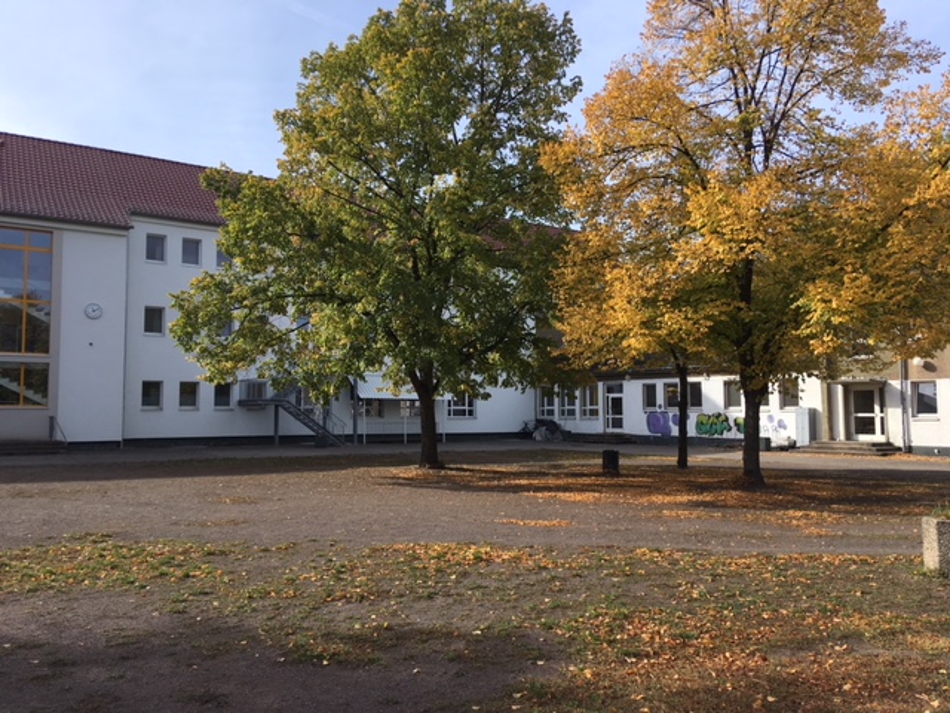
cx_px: 475
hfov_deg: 61.7
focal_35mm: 29
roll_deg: +0.3
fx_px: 796
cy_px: 356
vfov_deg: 48.2
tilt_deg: +3.1
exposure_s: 1/1012
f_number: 2.2
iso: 25
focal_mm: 4.15
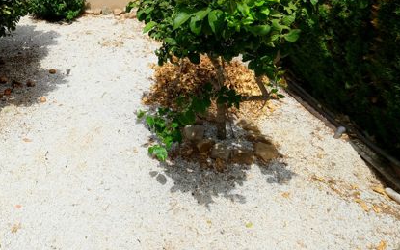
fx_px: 283
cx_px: 73
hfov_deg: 63.5
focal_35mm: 26
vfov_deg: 45.8
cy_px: 61
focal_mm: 10
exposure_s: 1/550
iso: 320
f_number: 8
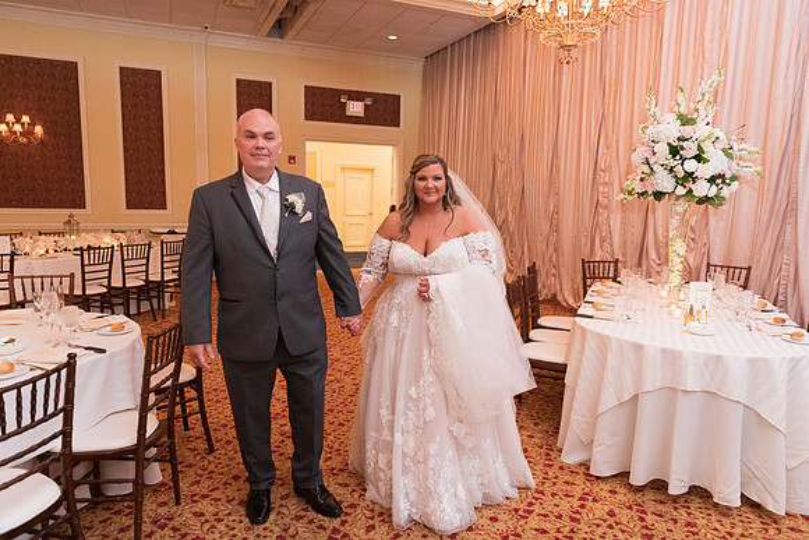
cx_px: 404
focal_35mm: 24
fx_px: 539
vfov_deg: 53.2
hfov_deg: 73.7
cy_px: 270
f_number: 2.8
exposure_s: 1/100
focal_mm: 24
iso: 2800
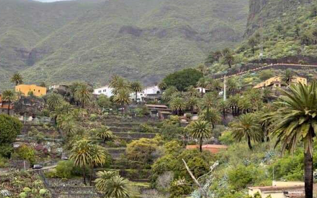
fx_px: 484
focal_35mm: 56
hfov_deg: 35.8
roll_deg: -1.6
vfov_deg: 23.1
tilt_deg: +3.9
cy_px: 124
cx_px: 101
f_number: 1.78
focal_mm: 6.76
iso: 100
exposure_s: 1/724
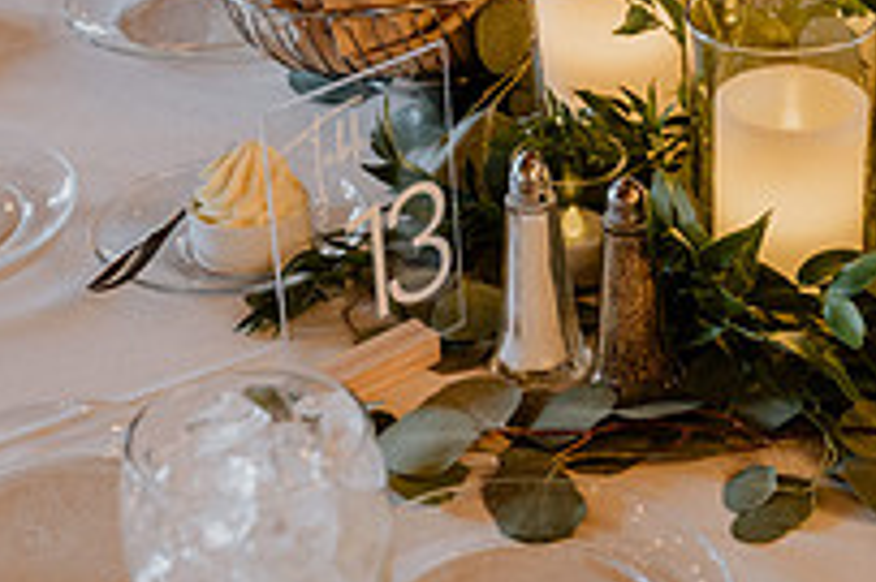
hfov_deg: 19.7
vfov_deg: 13.3
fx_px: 2504
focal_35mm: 103
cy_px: 220
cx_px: 636
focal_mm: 35
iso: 1600
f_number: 4
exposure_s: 1/100
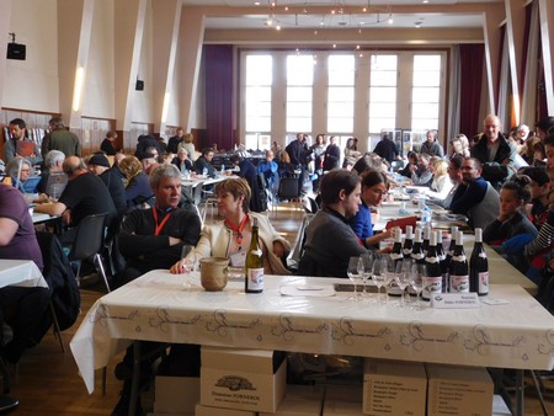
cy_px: 208
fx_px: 641
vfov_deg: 36.0
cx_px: 277
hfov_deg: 46.8
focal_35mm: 40
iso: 220
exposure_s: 1/30
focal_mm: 7.1
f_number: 3.6
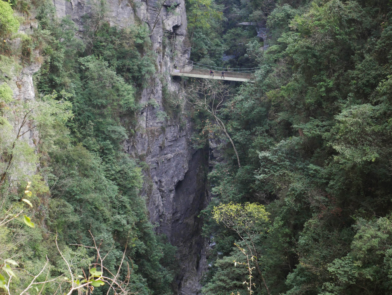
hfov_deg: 25.0
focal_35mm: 78
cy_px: 148
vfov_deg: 18.9
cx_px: 196
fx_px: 884
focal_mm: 39
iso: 2000
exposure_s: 1/100
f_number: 5.6
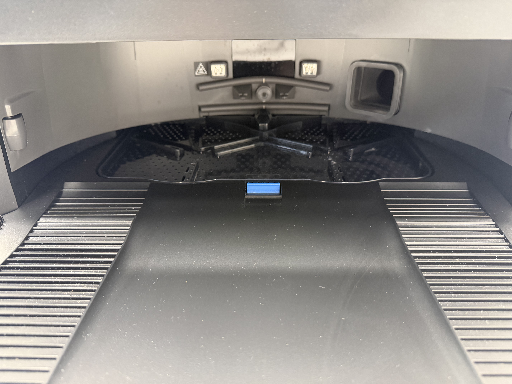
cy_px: 192
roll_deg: +1.0
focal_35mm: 24
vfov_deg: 56.8
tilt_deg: -24.4
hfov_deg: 71.6
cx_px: 256
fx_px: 355
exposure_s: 1/50
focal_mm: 6.76
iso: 640
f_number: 1.78
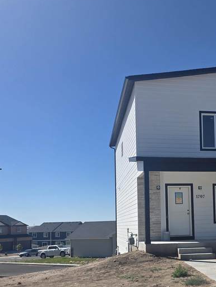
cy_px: 207
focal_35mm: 43
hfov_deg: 32.6
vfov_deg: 42.8
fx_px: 358
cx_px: 174
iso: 80
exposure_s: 1/7944
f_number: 1.7
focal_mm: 6.3
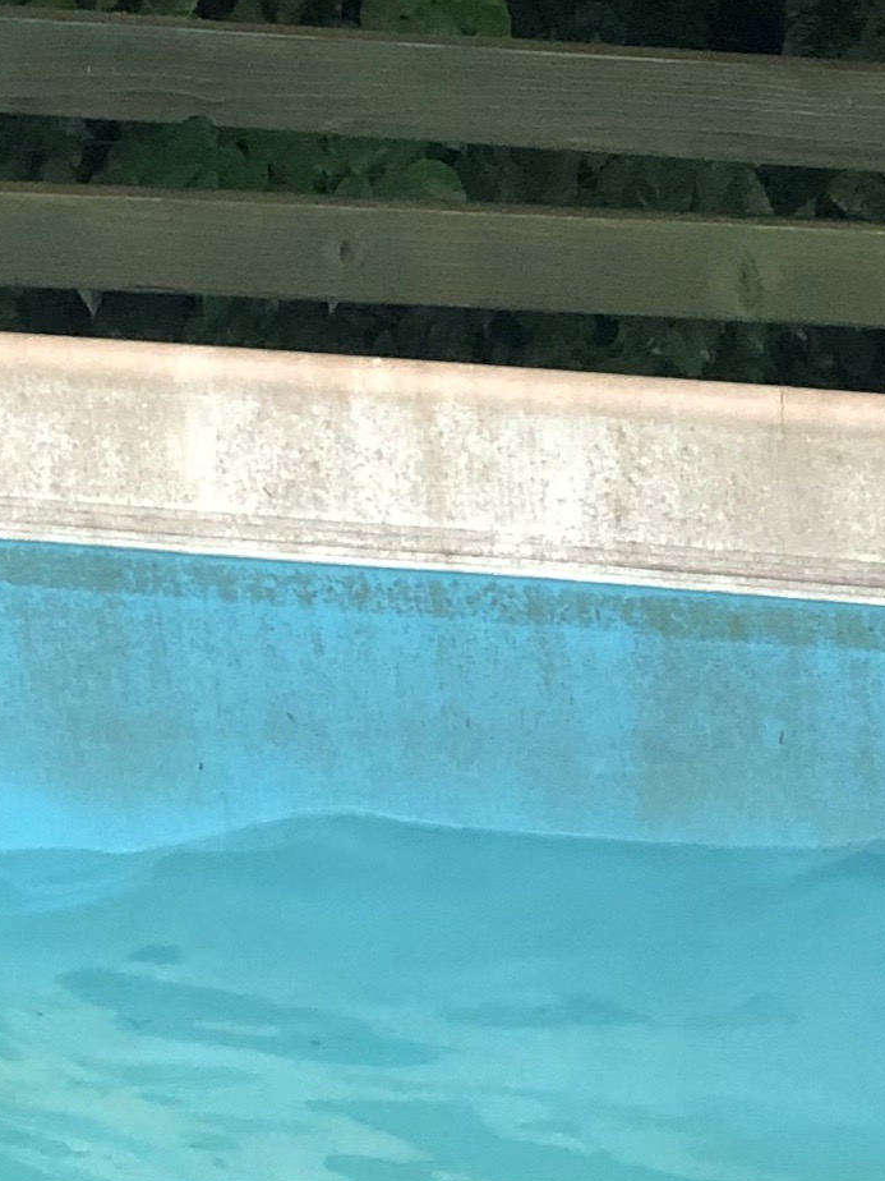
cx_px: 1268
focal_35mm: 227
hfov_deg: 6.5
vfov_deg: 8.3
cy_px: 2402
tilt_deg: -25.9
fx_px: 7738
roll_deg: -0.2
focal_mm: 6
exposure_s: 1/60
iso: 64
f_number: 2.4
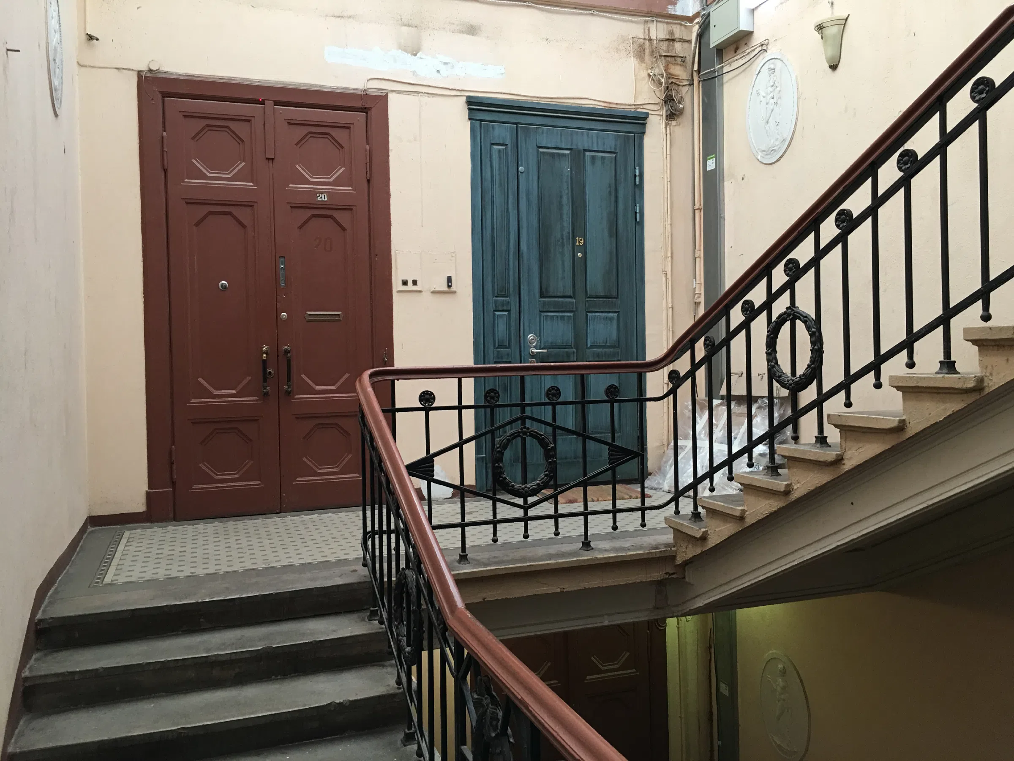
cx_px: 507
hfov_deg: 61.7
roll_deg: +0.0
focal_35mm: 29
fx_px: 849
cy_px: 380
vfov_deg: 48.2
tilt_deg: -2.1
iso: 50
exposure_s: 1/17
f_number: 2.2
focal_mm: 4.15
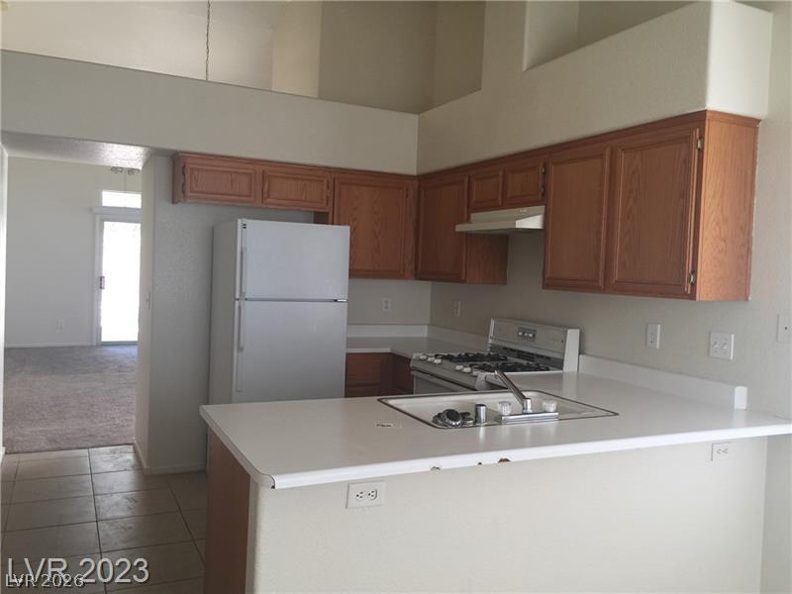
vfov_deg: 48.2
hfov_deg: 61.7
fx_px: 664
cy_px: 297
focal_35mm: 29
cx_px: 396
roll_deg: -4.5
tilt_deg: -1.1
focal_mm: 4.15
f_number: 2.2
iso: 32
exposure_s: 1/40
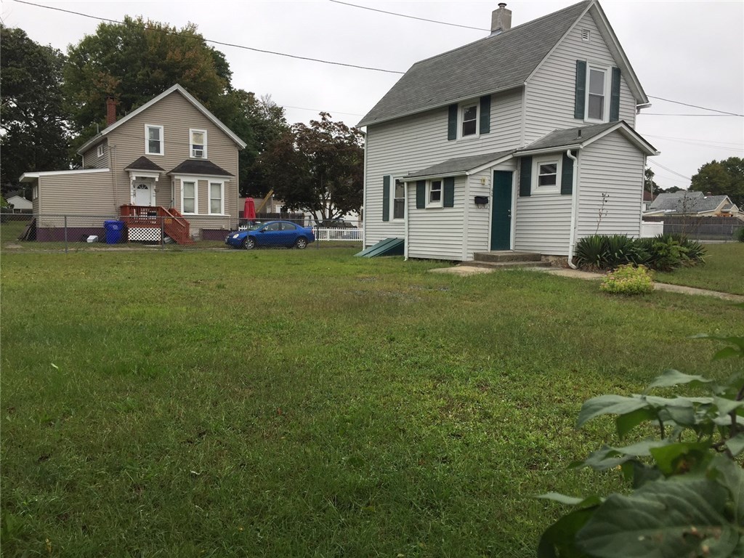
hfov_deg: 61.7
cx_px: 372
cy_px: 279
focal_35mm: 29
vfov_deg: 48.2
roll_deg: -1.4
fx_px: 623
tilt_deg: -4.5
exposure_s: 1/271
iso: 32
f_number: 2.2
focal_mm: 4.15
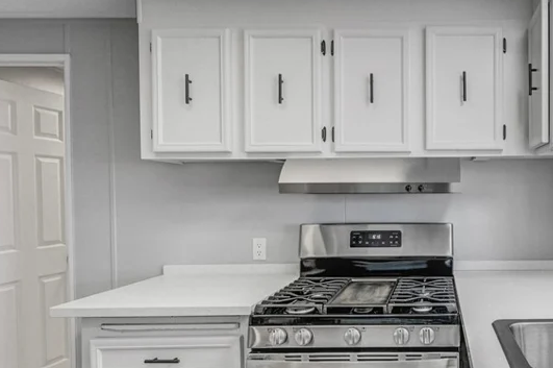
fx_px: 414
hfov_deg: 62.2
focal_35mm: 27
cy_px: 199
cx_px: 436
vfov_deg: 47.8
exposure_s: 1/30
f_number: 8
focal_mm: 14
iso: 800
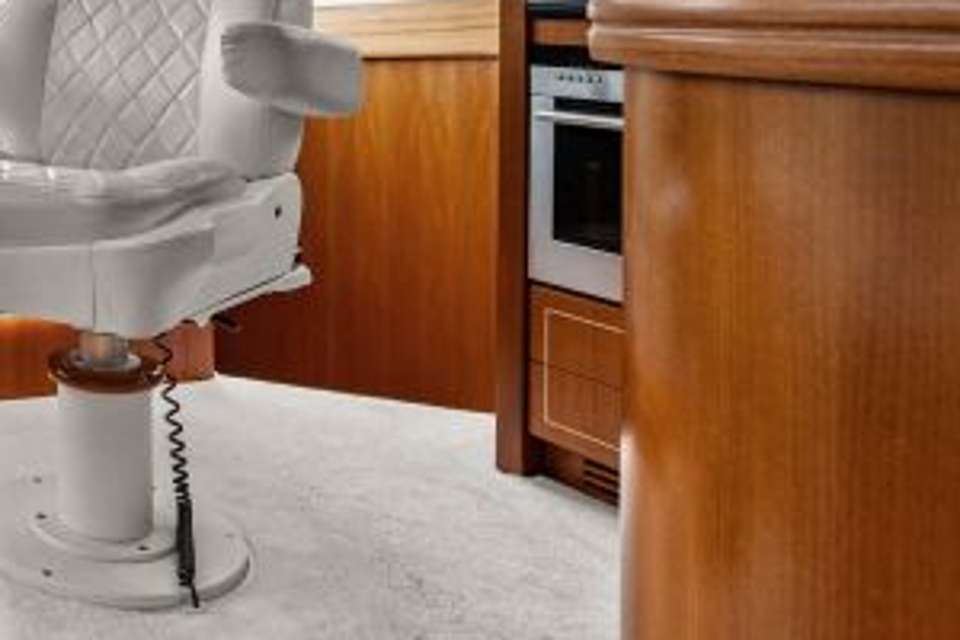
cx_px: -208
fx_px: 1120
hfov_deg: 35.7
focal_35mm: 42
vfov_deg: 29.6
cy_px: -13
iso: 1250
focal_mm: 14
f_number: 6.3
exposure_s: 1/125
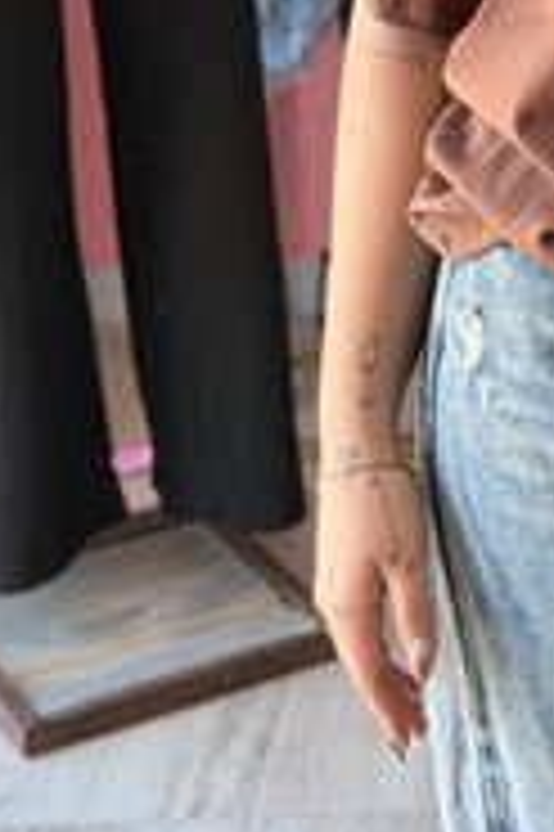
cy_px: -250
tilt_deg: -12.4
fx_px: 3330
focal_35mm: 144
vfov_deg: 13.7
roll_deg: +2.3
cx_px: 806
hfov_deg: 9.3
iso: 100
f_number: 1.78
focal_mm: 6.76
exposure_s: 1/103
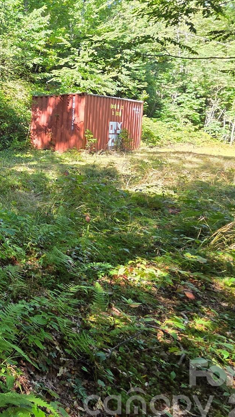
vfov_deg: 70.2
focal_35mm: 26
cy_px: 146
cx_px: -74
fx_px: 288
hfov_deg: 32.6
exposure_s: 1/120
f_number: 2.2
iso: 64
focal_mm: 2.2
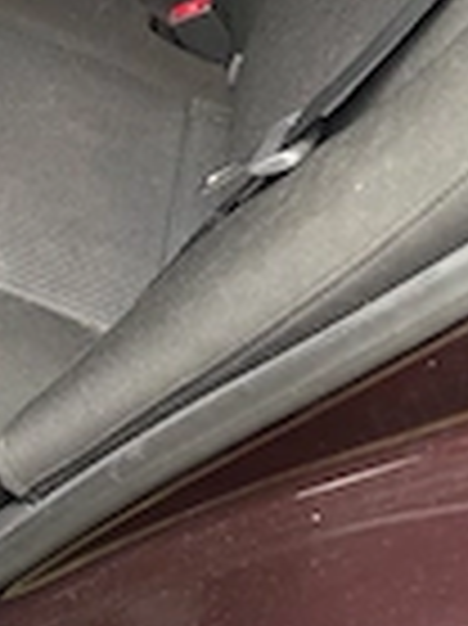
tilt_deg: -19.9
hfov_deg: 19.4
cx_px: -166
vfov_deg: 23.7
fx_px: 1246
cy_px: -257
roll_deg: -1.4
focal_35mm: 69
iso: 200
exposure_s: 1/156
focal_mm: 6.76
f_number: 1.78
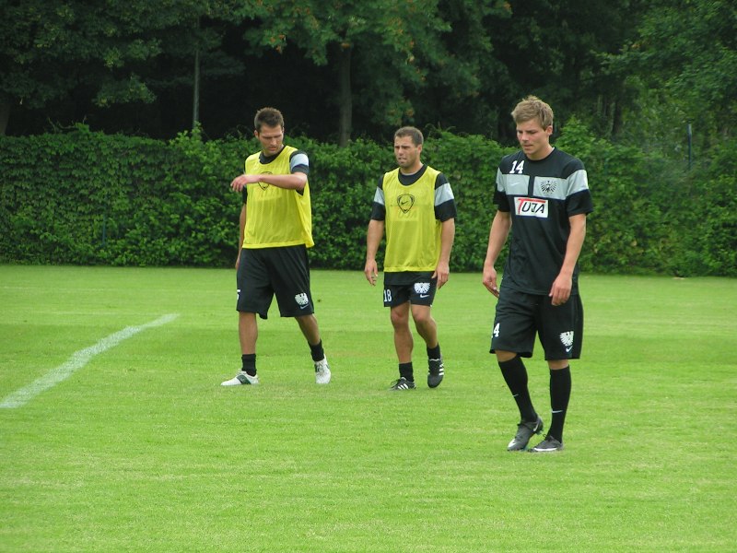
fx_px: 4599
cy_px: 276
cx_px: 368
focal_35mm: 216
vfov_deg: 6.9
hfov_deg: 9.2
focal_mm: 33
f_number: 3.5
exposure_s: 1/250
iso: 50
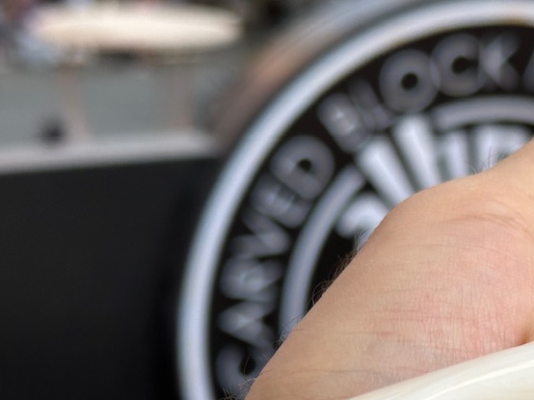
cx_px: 594
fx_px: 1712
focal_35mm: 111
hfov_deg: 17.1
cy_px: 332
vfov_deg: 13.3
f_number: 1.78
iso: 64
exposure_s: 1/767
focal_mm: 6.86
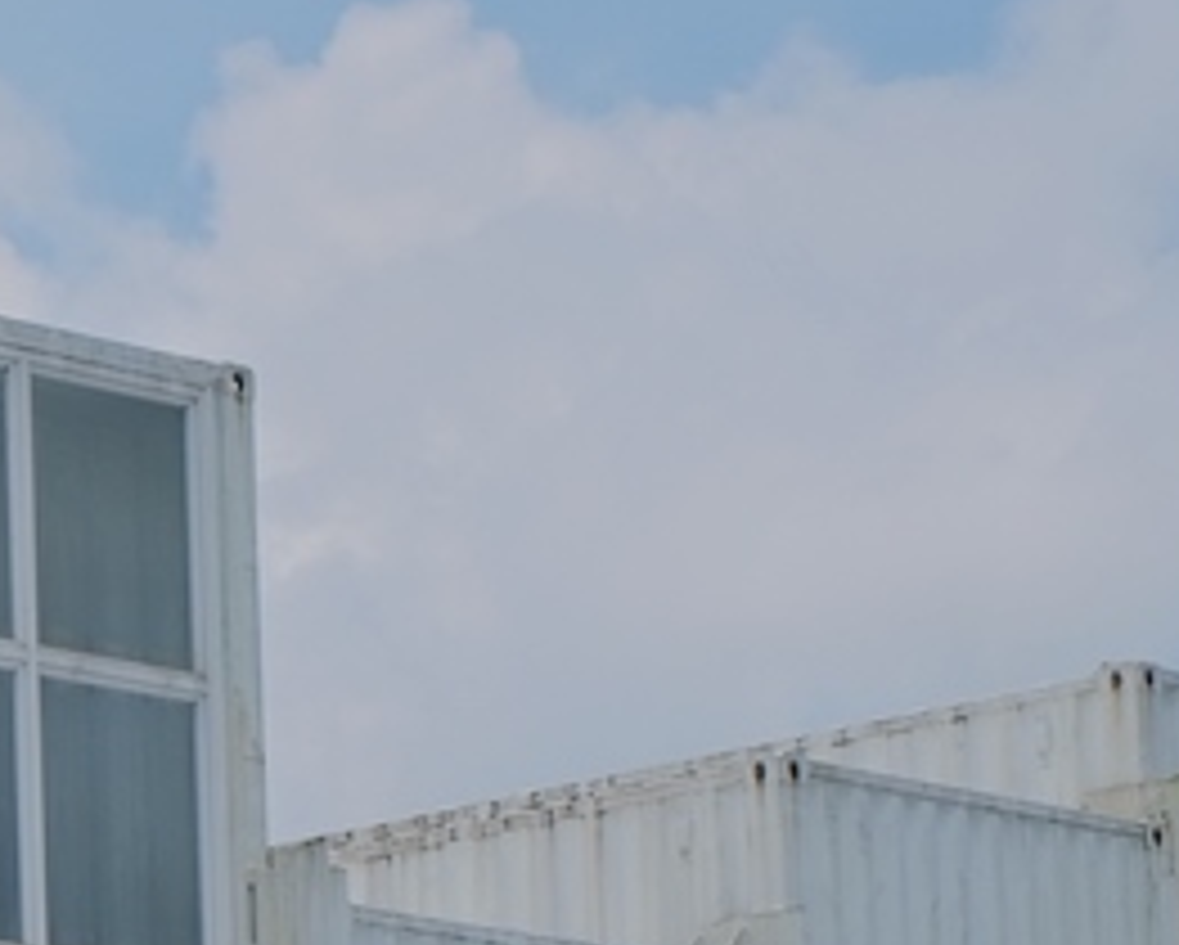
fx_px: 6879
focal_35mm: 197
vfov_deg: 7.8
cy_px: 1100
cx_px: -896
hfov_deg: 9.4
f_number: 10
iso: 160
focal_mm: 36.5
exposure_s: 1/420
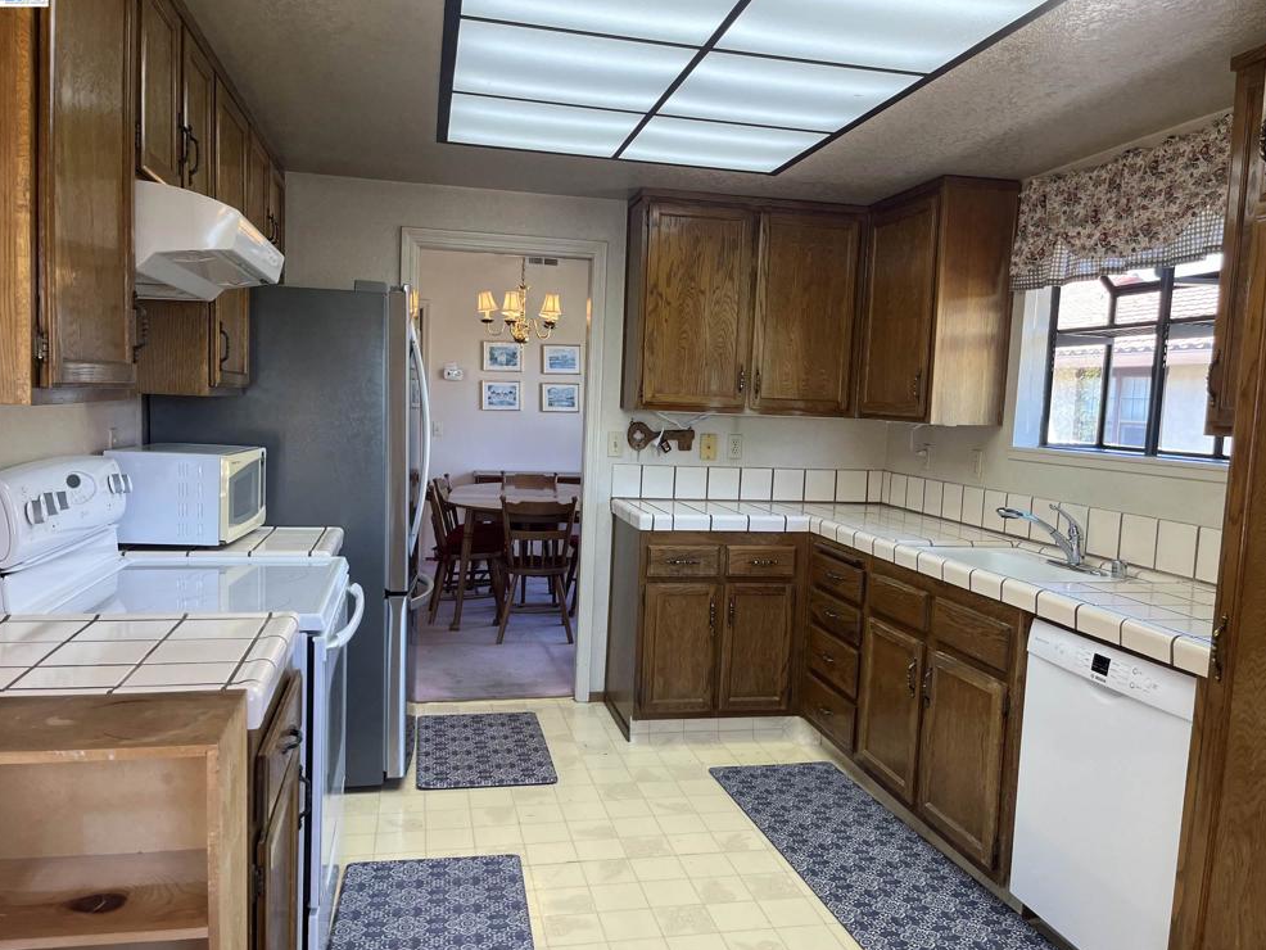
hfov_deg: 65.3
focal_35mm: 27
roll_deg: -2.5
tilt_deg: -4.7
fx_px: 988
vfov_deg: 51.4
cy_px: 483
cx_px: 648
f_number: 1.6
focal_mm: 5.1
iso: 80
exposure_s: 1/120
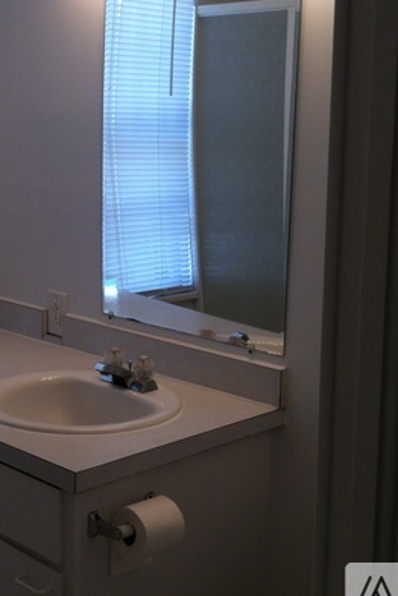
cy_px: 243
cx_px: 83
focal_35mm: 62
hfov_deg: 21.7
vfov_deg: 32.3
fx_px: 1026
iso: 80
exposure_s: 1/40
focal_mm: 3.85
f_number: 2.8
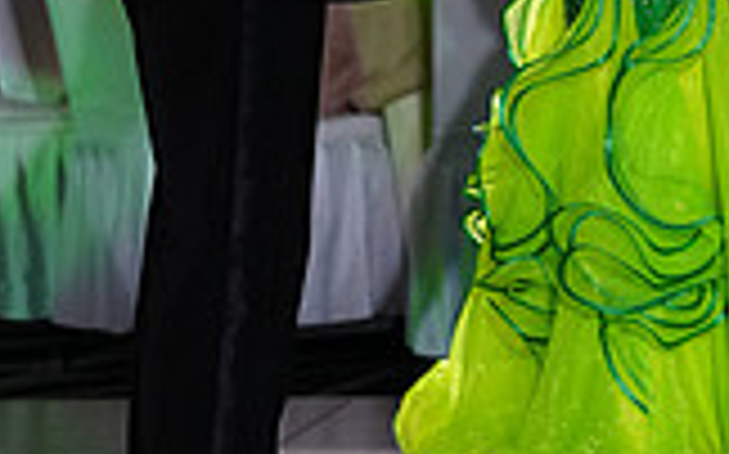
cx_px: 502
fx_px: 7604
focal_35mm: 383
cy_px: -274
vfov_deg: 3.4
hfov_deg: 5.5
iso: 2500
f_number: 4
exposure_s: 1/400
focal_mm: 105
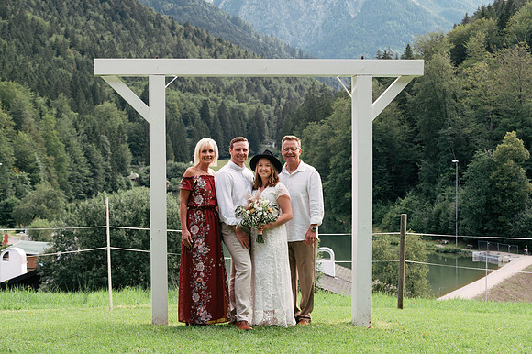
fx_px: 1108
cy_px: 177
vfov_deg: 18.2
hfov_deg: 27.0
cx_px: 266
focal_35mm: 75
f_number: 8
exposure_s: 1/250
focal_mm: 75
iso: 500
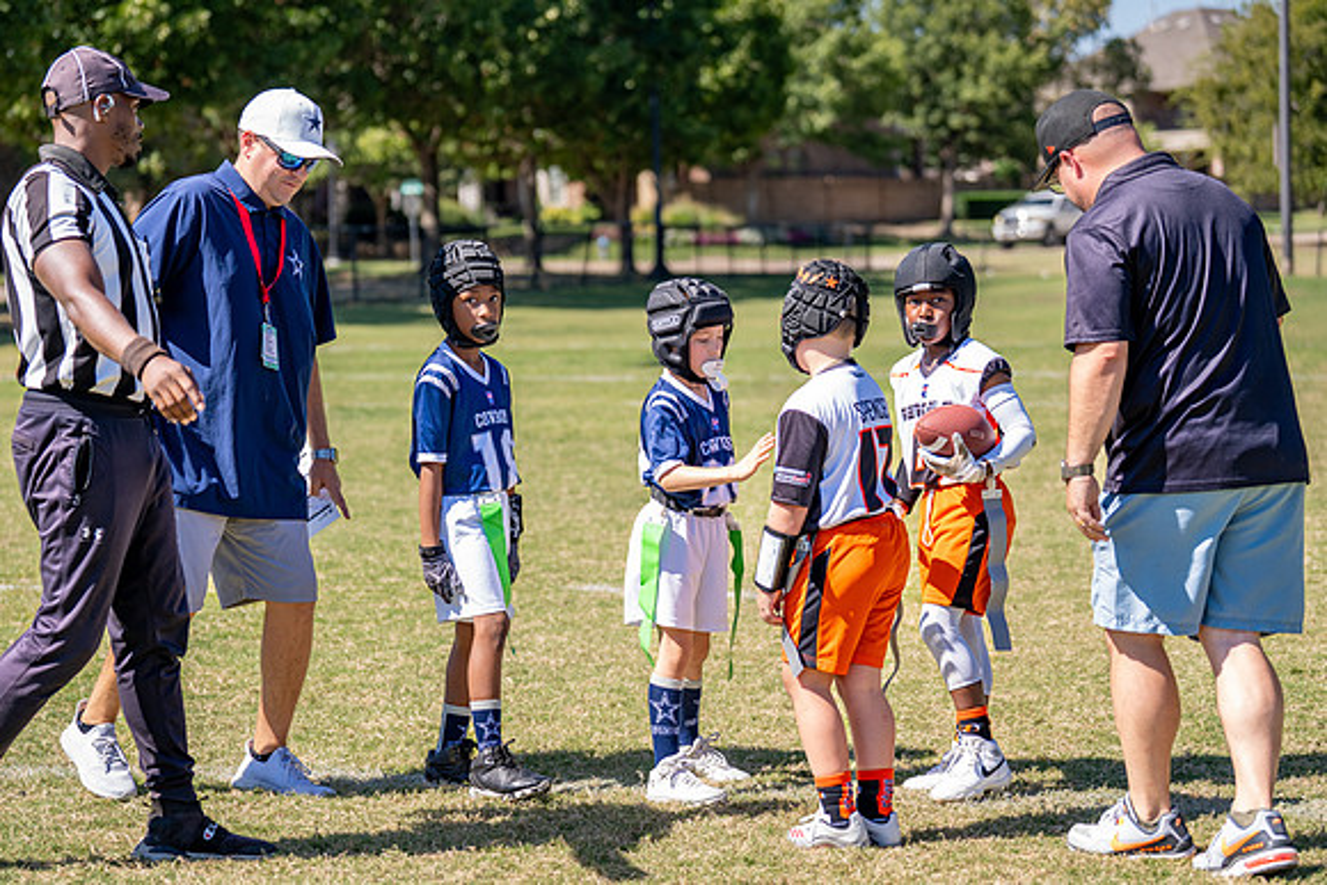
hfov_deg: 21.7
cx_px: 563
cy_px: 475
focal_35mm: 94
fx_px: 3455
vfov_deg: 14.6
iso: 160
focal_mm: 78
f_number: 2.8
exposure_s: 1/1000
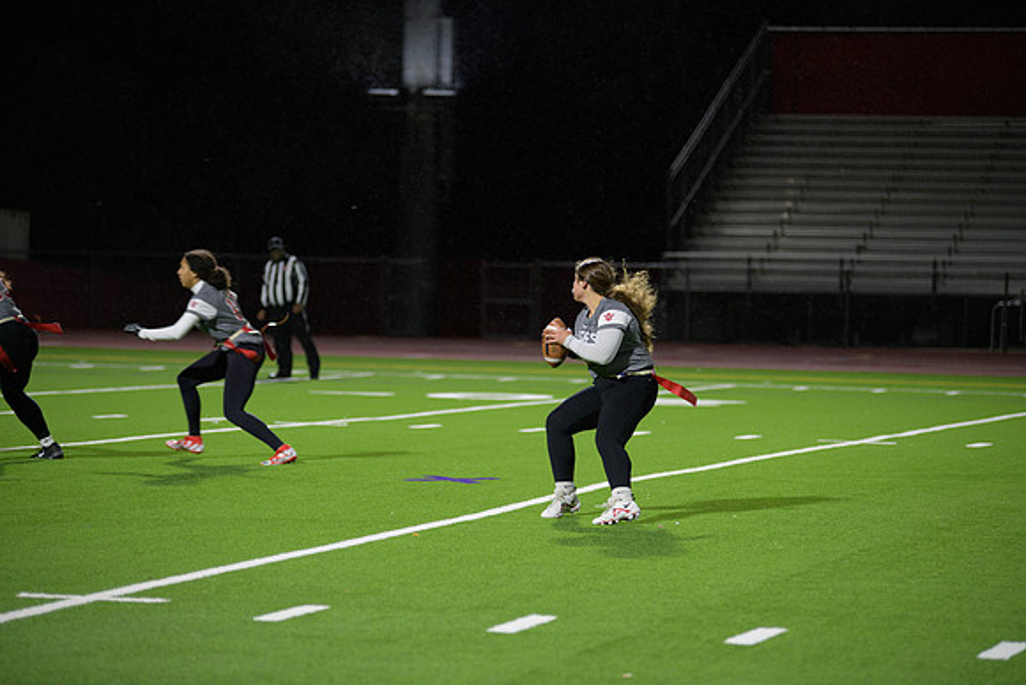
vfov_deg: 9.8
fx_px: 3991
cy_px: 342
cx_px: 513
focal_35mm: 140
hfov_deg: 14.7
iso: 1000
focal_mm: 140
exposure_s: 1/200
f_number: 2.8
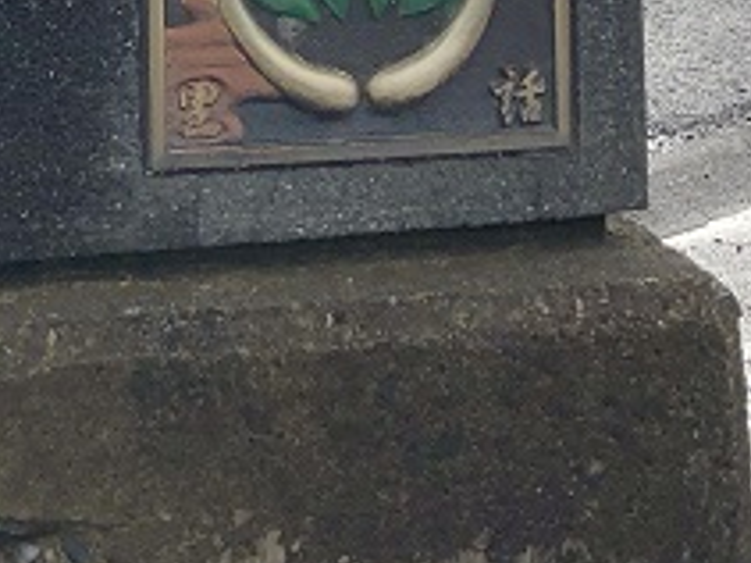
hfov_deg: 17.8
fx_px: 2342
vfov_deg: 12.7
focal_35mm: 108
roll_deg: -1.2
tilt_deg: -1.8
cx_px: 23
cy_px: -376
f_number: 1.8
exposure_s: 1/2288
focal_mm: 3.99
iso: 20
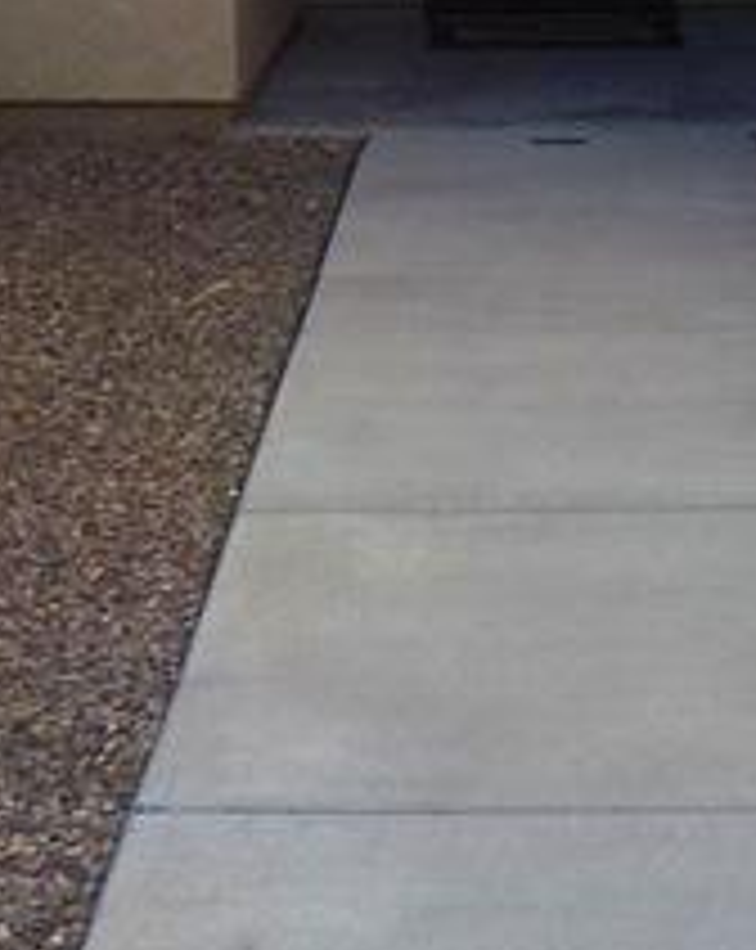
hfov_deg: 17.2
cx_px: 468
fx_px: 2496
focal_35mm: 89
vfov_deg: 19.0
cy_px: -459
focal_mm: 4.1
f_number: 3.3
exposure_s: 1/250
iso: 125
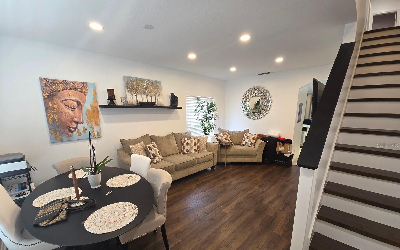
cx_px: 197
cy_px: 145
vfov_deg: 78.1
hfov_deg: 105.3
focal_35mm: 14
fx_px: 153
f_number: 2.2
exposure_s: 1/60
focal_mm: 2.2
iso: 125
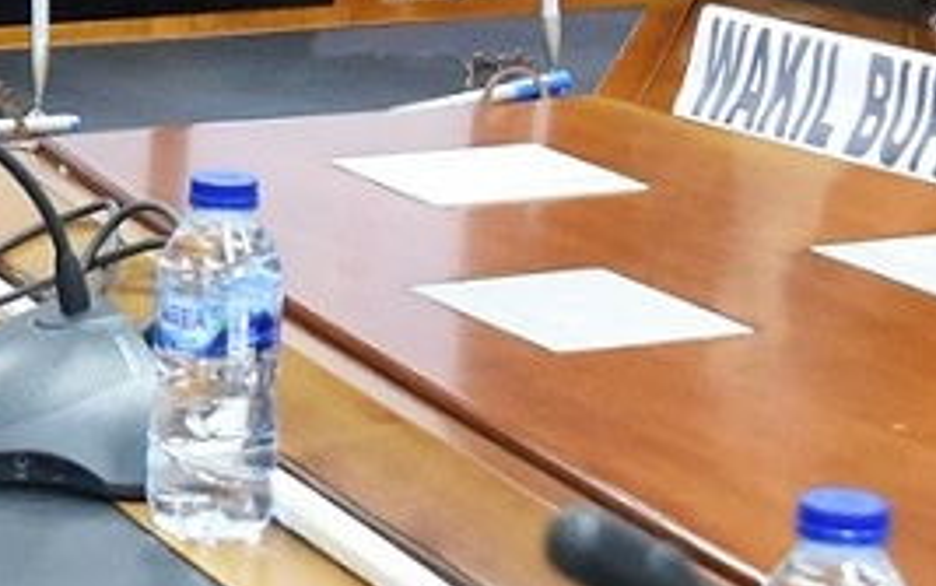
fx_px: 4235
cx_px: 109
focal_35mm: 166
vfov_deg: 7.7
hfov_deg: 12.5
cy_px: -453
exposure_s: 1/200
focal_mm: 32
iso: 6400
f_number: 4
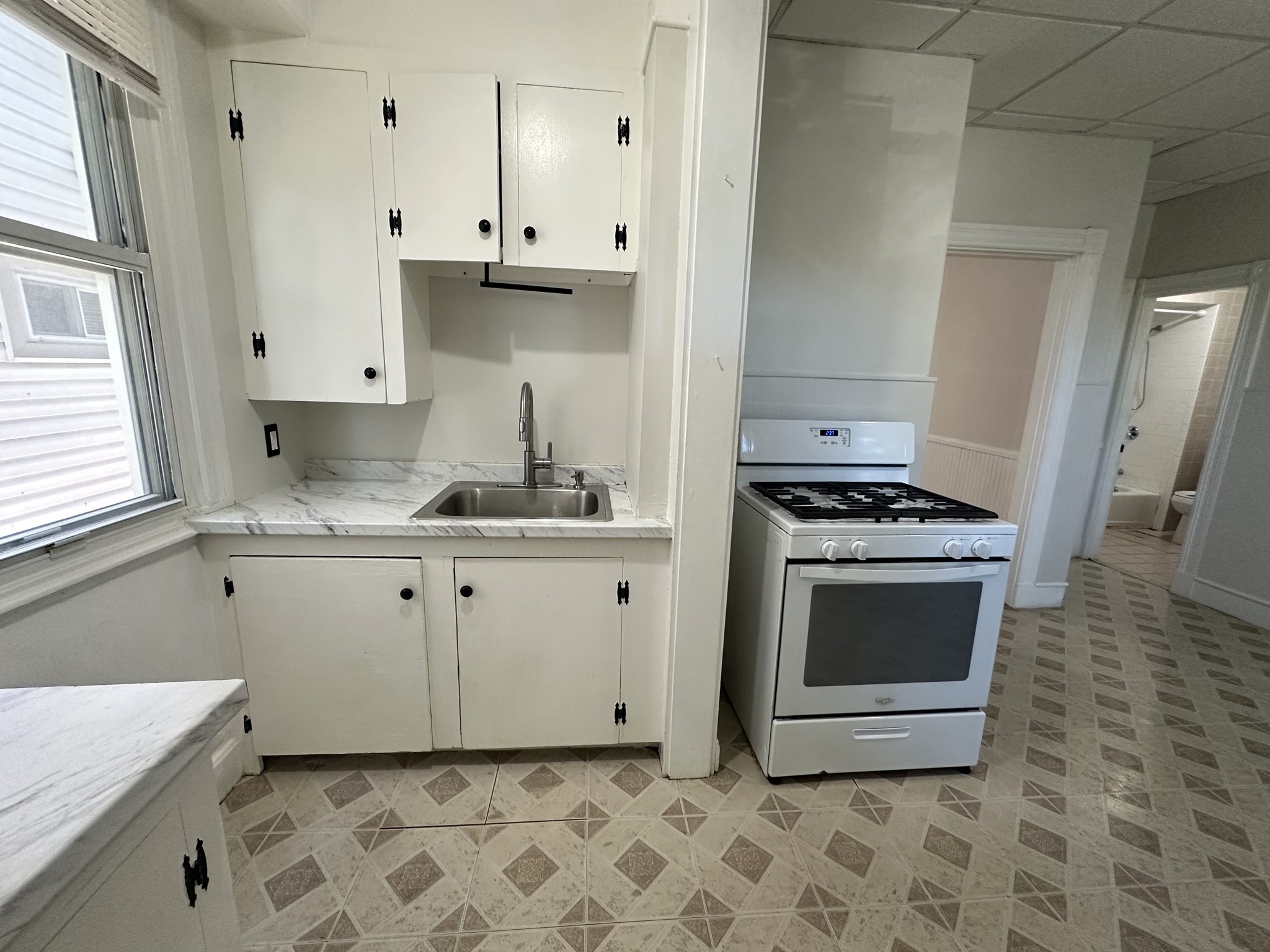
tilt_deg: -10.6
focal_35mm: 14
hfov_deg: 102.1
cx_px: 635
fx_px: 514
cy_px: 476
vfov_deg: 85.7
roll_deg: -0.5
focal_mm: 2.22
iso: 250
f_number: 2.2
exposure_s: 1/120
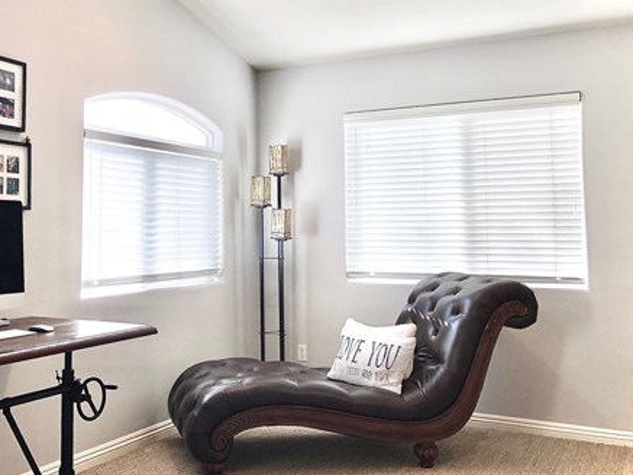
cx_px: 196
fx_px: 750
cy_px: 182
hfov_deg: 44.9
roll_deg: -0.3
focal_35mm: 41
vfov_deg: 35.0
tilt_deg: +3.9
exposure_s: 1/120
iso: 50
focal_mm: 3.99
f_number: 1.8
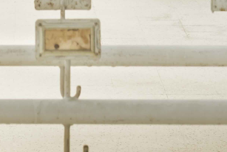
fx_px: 1955
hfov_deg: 6.6
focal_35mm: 310
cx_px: 37
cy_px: -326
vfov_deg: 4.3
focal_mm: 40
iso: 200
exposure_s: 1/13
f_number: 13
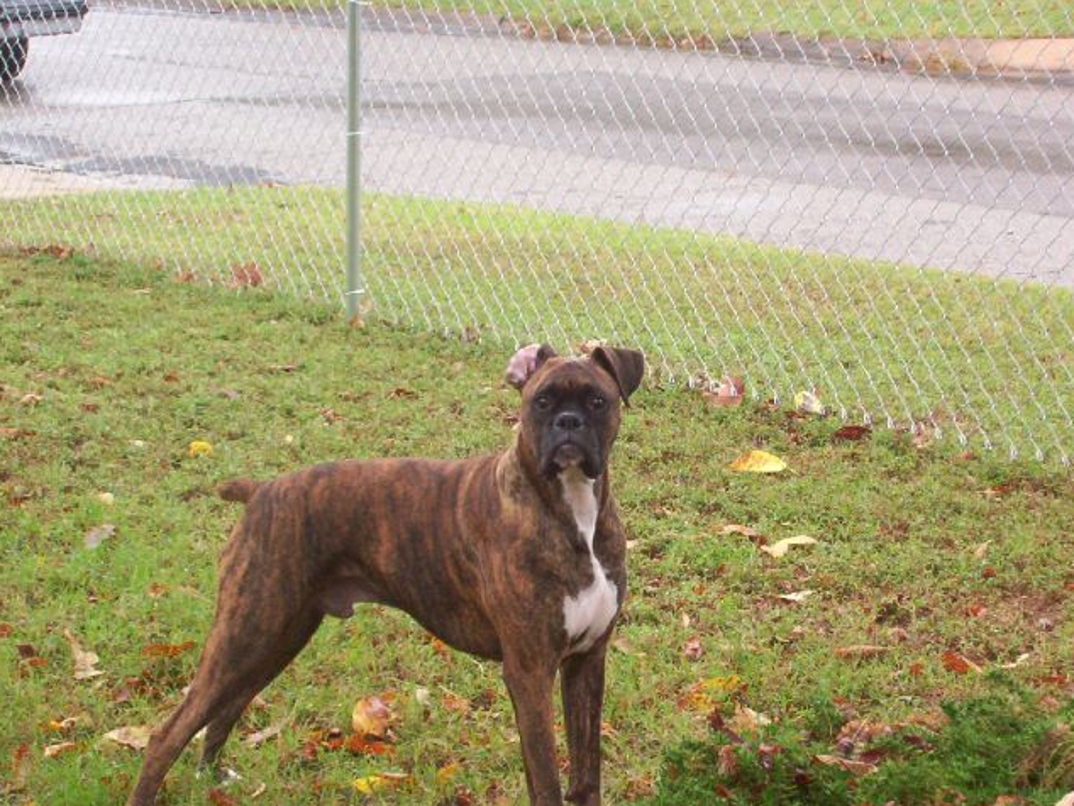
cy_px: 405
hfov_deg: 18.0
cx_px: 535
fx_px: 3383
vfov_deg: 13.6
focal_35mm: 109
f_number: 4.72
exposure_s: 1/116
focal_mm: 16.61
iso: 140
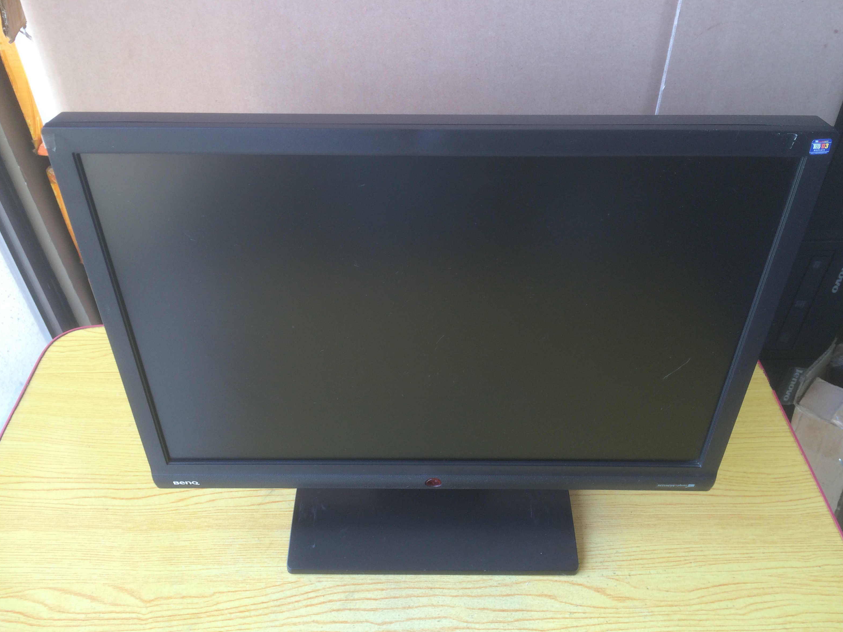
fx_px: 731
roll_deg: -1.2
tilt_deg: -42.4
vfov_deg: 46.8
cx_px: 424
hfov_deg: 60.0
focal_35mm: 30
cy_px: 320
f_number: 2.2
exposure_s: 1/50
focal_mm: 4.15
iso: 40
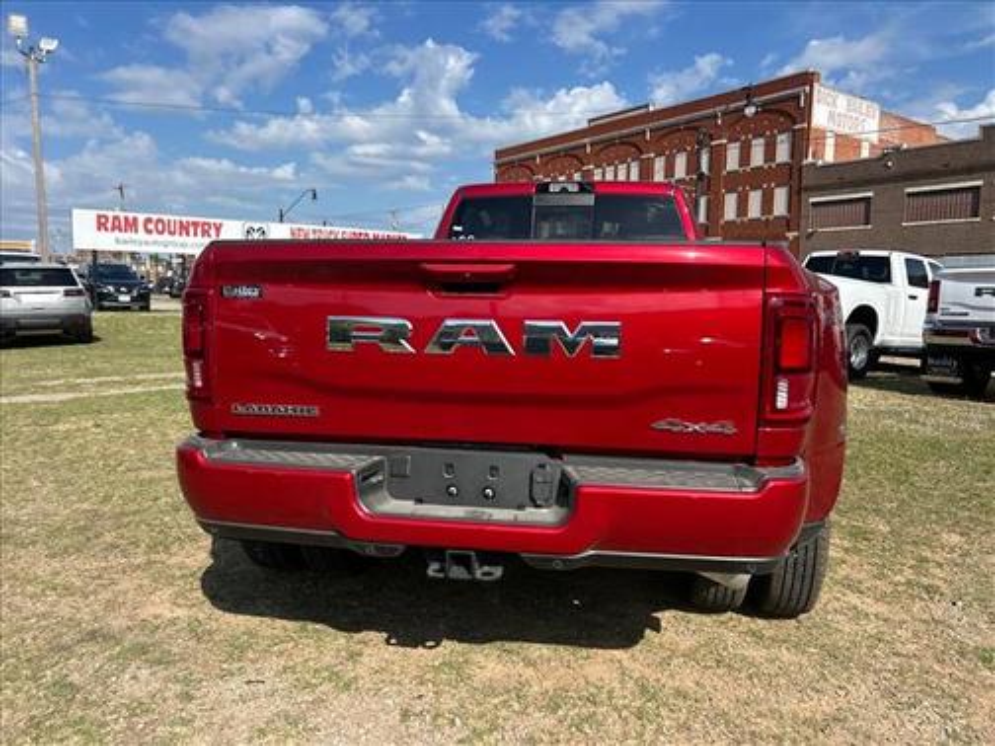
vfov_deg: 53.1
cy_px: 373
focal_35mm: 26
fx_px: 747
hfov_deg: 67.3
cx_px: 498
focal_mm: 5.7
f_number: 1.5
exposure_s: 1/3704
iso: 50
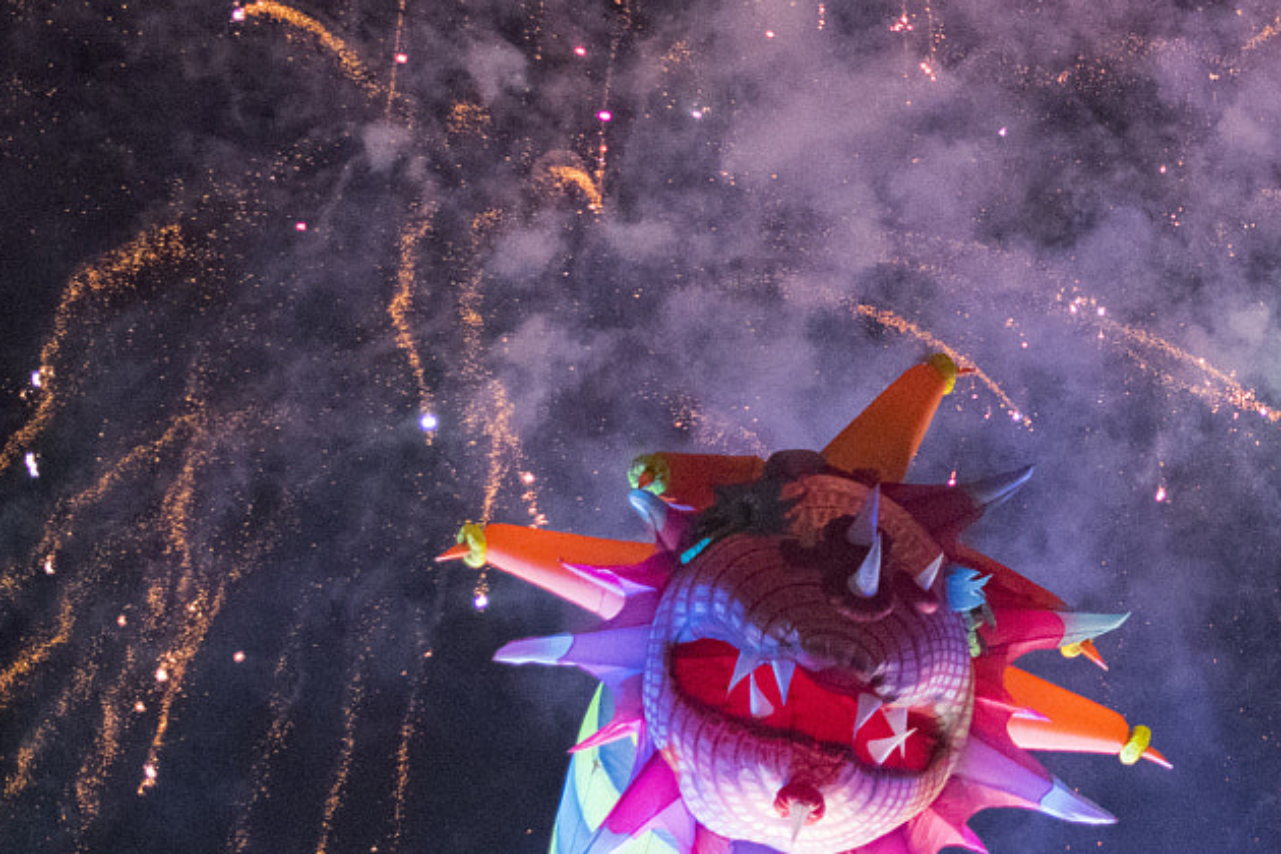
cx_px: 1224
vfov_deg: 10.8
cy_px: 279
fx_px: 4519
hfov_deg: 15.9
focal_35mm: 127
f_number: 2
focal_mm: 50
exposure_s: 1/250
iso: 5000
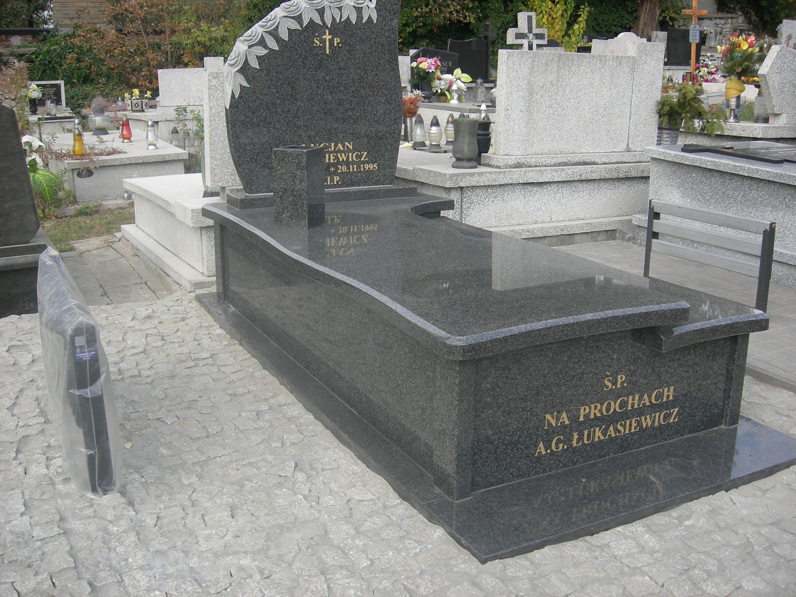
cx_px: 398
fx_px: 828
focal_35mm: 36
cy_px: 298
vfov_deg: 39.7
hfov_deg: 51.4
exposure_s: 1/260
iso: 64
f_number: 6
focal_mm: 7.5
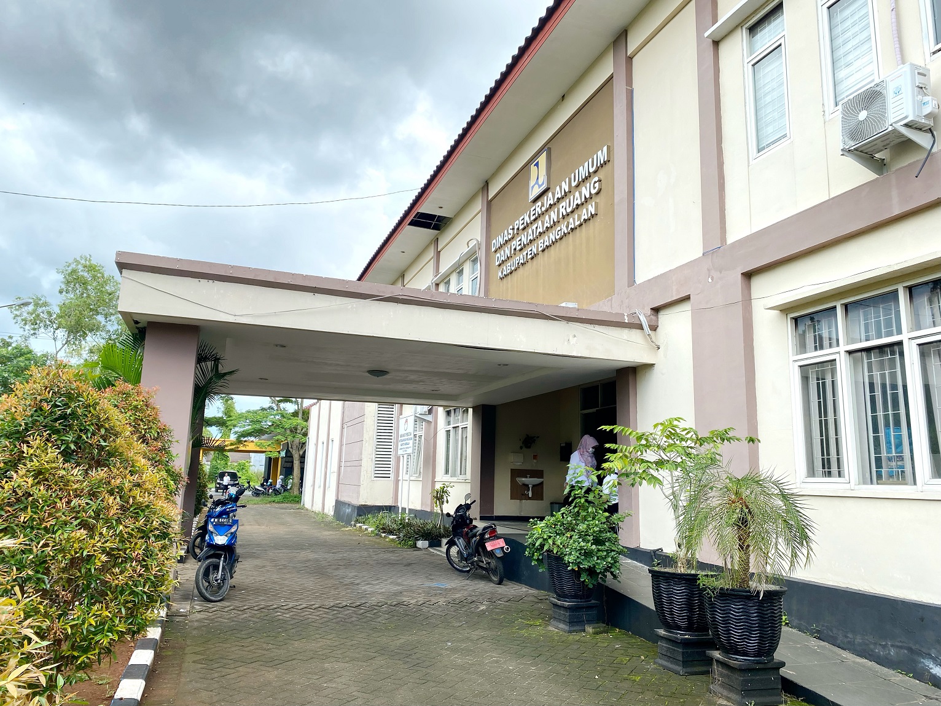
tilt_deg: +9.1
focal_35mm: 26
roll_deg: -2.0
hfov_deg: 67.3
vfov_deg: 53.1
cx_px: 470
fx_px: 707
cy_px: 353
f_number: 1.8
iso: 32
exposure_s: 1/417
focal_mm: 4.25
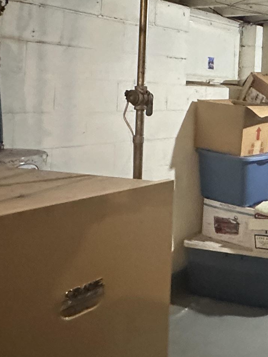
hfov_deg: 25.9
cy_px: 80
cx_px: 377
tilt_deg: +5.3
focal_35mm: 45
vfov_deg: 40.6
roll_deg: -2.1
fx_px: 465
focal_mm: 2.22
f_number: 2.2
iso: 1000
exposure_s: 1/60
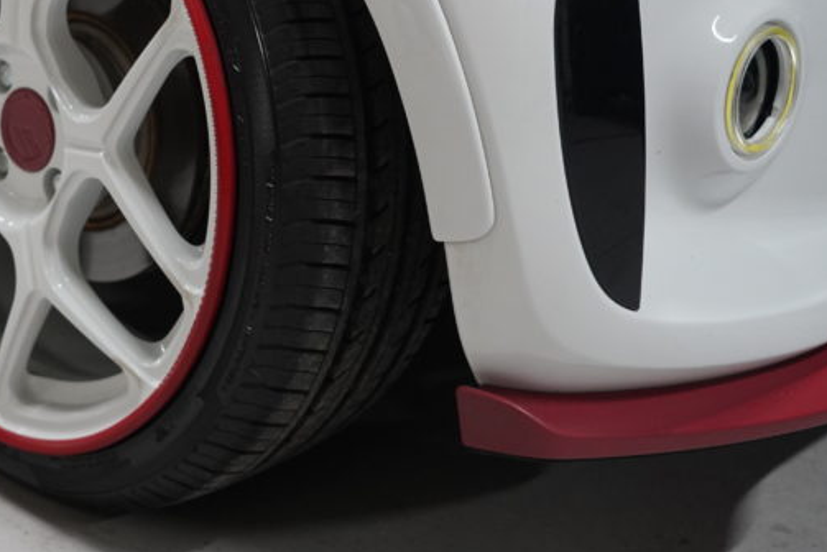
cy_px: 109
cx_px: 85
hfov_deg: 32.3
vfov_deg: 22.7
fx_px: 1356
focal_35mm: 59
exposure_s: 1/160
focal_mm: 29
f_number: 4
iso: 2500
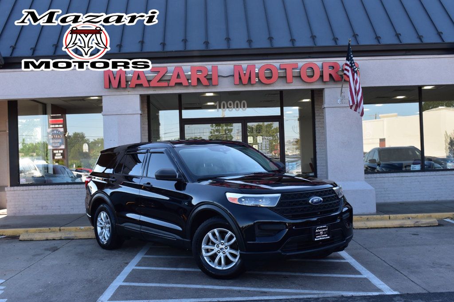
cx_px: 227
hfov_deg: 43.6
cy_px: 151
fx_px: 567
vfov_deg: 29.8
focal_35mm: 45
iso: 400
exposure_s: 1/160
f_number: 9
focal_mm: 30
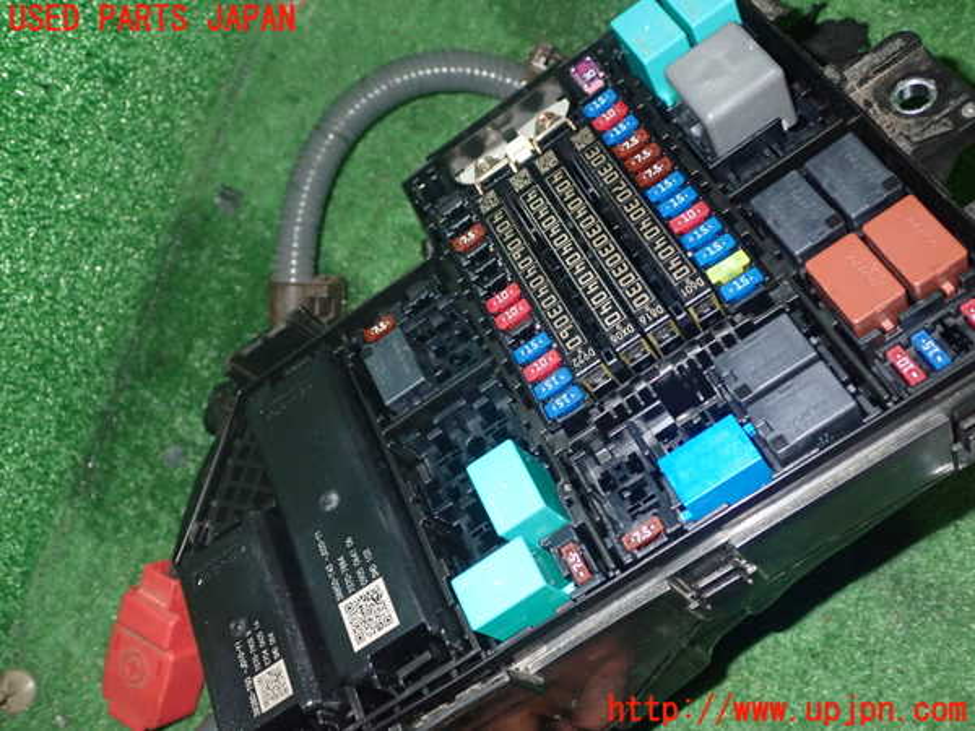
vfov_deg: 39.7
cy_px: 366
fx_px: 1014
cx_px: 488
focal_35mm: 36
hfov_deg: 51.4
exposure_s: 1/40
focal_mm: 6.37
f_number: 7.1
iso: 800
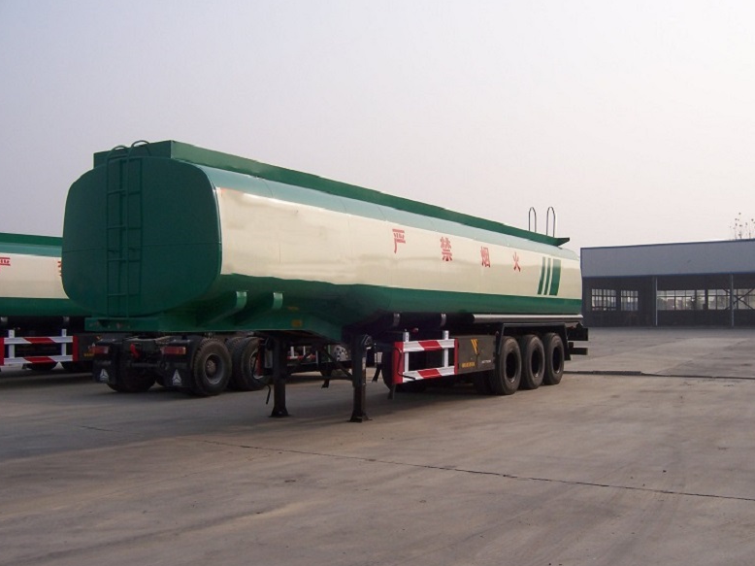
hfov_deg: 50.2
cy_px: 287
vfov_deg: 38.6
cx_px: 378
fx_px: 807
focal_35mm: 37
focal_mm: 6.2
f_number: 4.5
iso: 80
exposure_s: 1/400
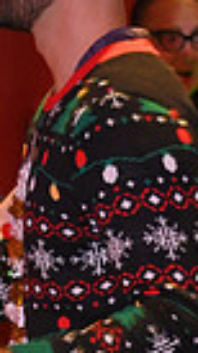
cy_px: 533
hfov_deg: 4.4
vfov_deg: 7.7
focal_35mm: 275
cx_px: -148
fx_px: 2568
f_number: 4
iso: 4000
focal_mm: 62
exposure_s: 1/100
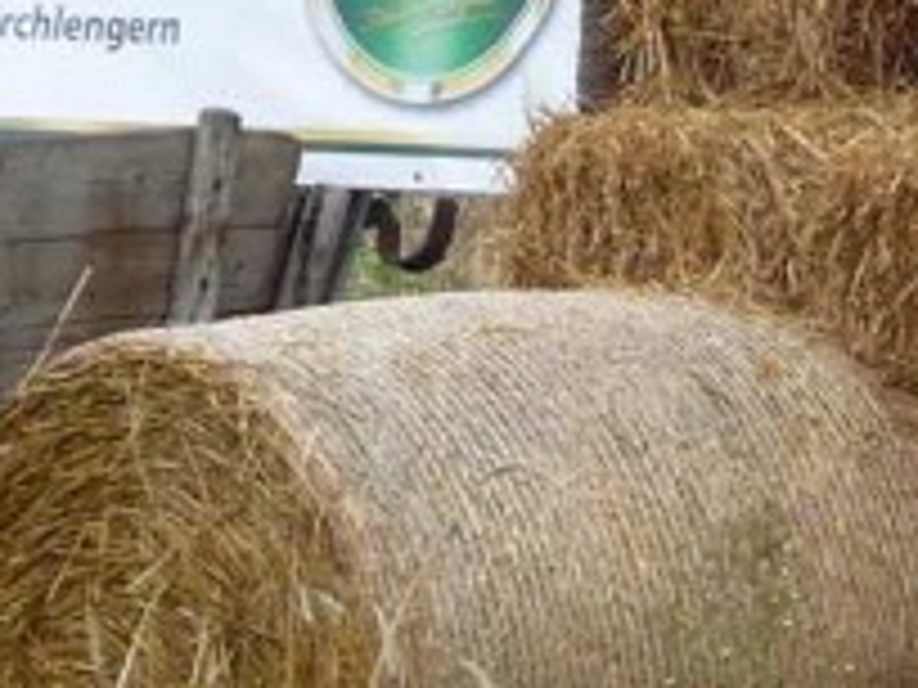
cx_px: 1282
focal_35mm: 832
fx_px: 22064
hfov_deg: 2.4
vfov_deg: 1.8
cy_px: 360
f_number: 4.8
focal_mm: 36.4
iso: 100
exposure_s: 1/200
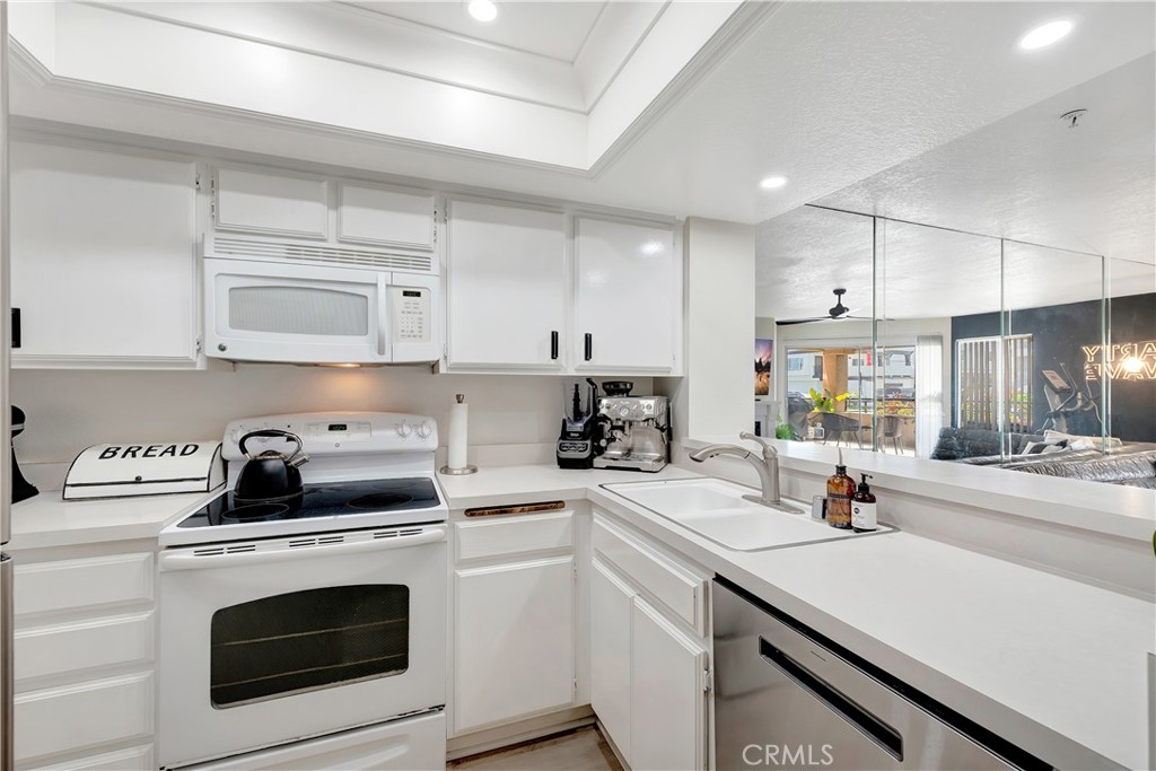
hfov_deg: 100.4
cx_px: 578
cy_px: 386
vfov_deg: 77.3
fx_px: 482
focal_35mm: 15
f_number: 5.6
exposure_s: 1/20
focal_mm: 10
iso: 100
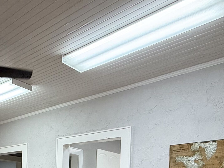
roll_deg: -1.4
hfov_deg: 41.0
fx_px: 259
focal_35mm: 40
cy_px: 203
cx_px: 2
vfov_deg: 30.4
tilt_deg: -1.6
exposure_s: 1/120
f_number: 2.2
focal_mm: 2.22
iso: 125
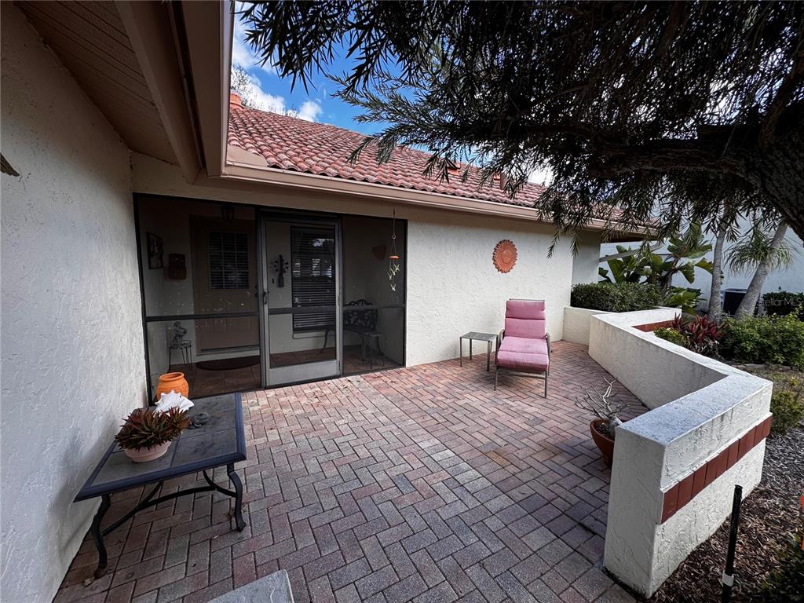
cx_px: 402
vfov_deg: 85.7
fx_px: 325
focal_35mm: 14
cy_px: 302
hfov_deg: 102.1
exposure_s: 1/533
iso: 40
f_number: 2.2
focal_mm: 2.22
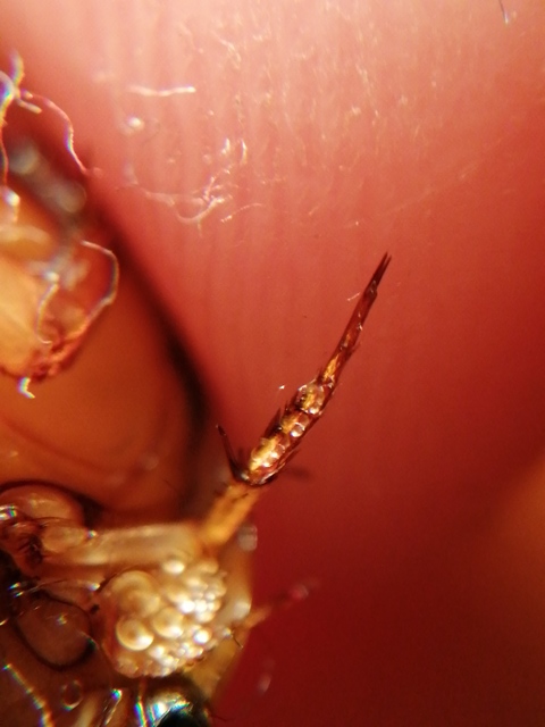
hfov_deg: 30.3
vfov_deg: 39.7
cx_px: 272
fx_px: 1008
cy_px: 364
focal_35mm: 48
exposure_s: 1/33.3
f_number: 1.8
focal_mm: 3.46
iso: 200
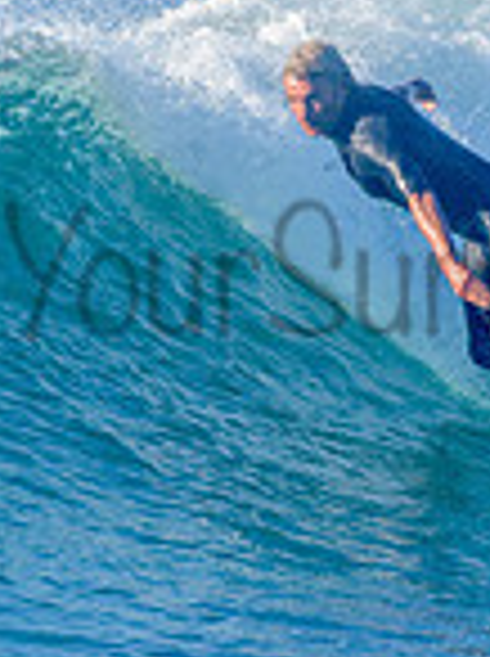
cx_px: 468
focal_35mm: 1913
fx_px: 36212
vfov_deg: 1.0
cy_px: 232
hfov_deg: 0.8
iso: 400
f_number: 5.6
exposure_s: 1/2000
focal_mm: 500
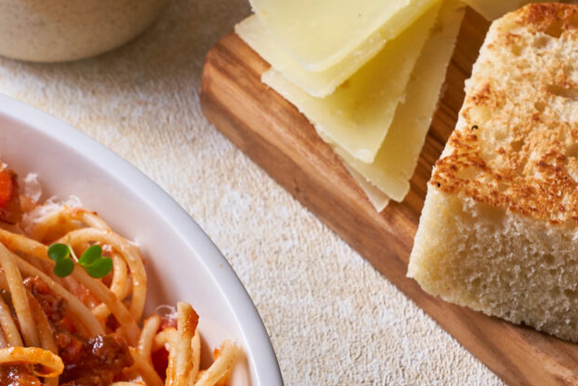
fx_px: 4337
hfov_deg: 7.5
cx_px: -211
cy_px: 416
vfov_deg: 5.1
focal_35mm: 270
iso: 100
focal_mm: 66
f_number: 10
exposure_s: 1/160
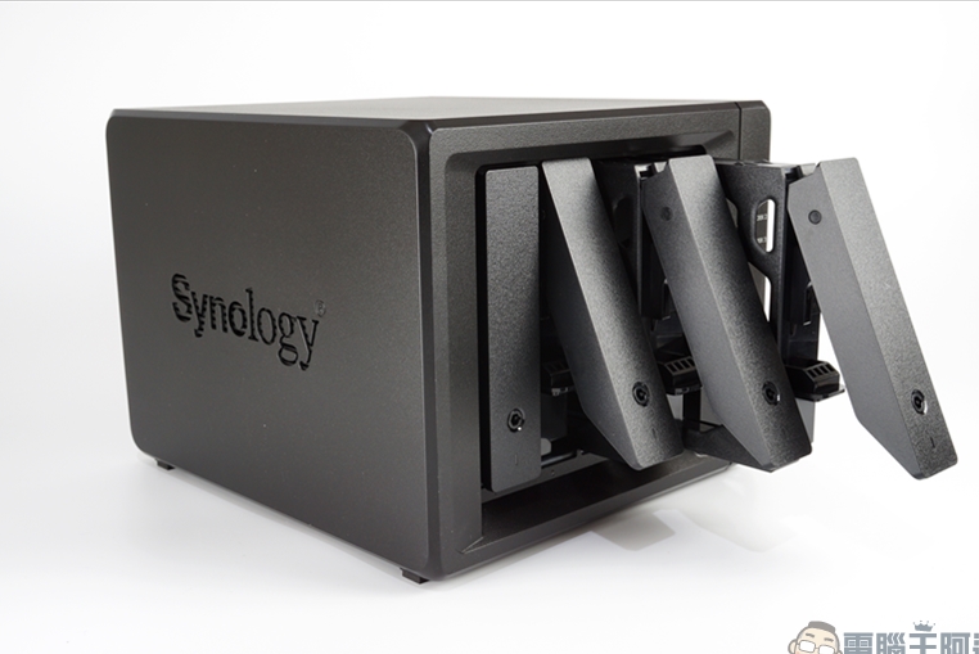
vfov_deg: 31.6
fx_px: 1157
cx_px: 497
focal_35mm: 43
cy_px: 342
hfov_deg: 45.9
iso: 200
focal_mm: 27
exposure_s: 1
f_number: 16
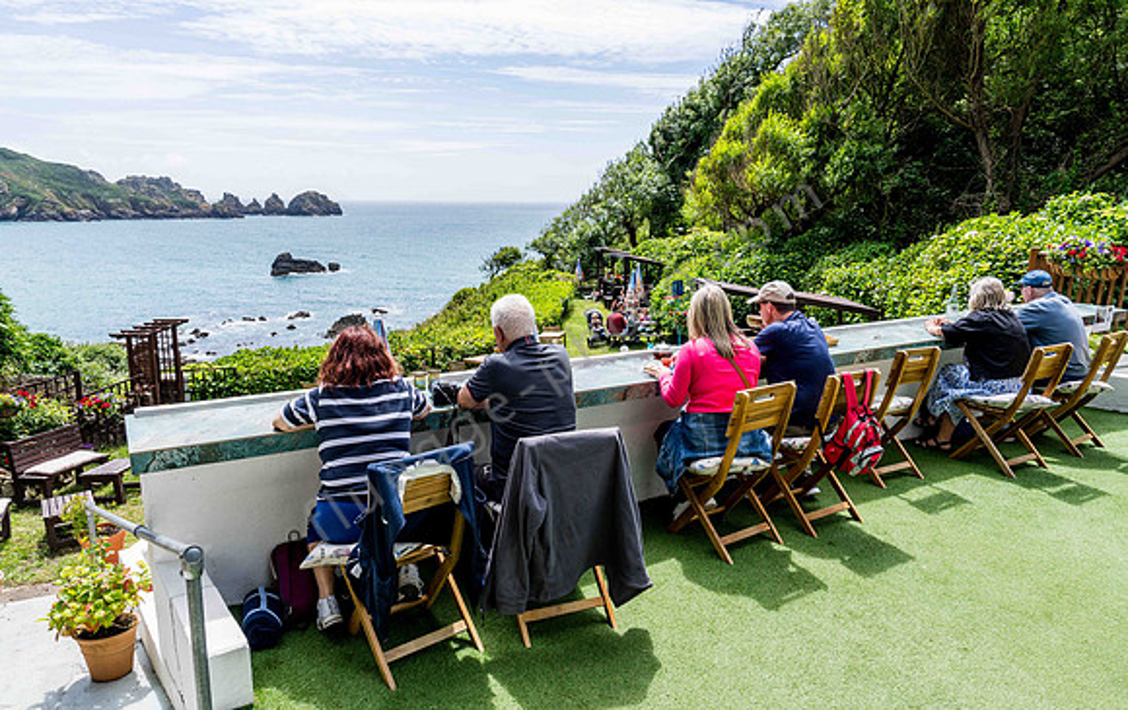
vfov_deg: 50.0
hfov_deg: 73.1
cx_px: 564
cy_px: 369
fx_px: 760
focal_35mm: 25
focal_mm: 24
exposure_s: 1/250
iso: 160
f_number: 8
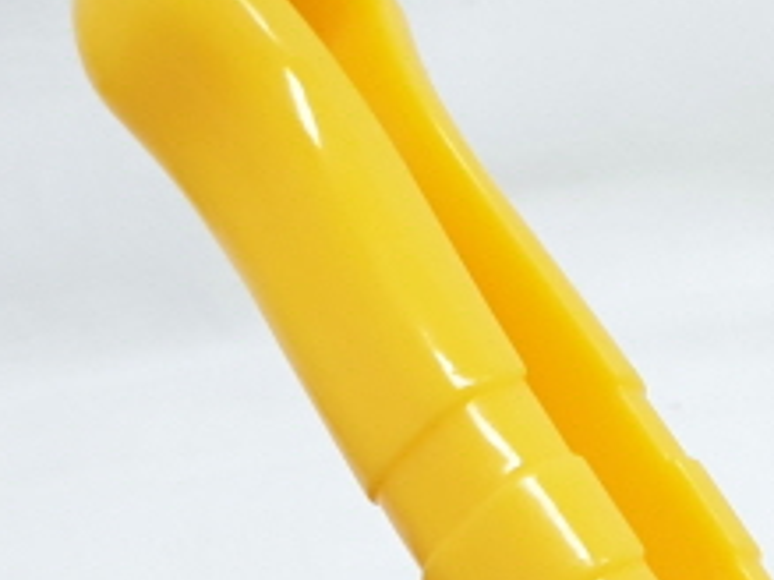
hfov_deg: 17.7
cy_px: 1070
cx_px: 1113
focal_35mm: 101
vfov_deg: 13.1
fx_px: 2257
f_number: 2.4
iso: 160
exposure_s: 1/60
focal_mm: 4.3
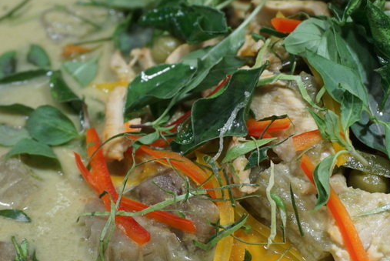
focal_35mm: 90
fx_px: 976
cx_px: 160
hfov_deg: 22.6
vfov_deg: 15.2
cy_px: 123
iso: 200
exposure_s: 1/60
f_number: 5.6
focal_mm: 38
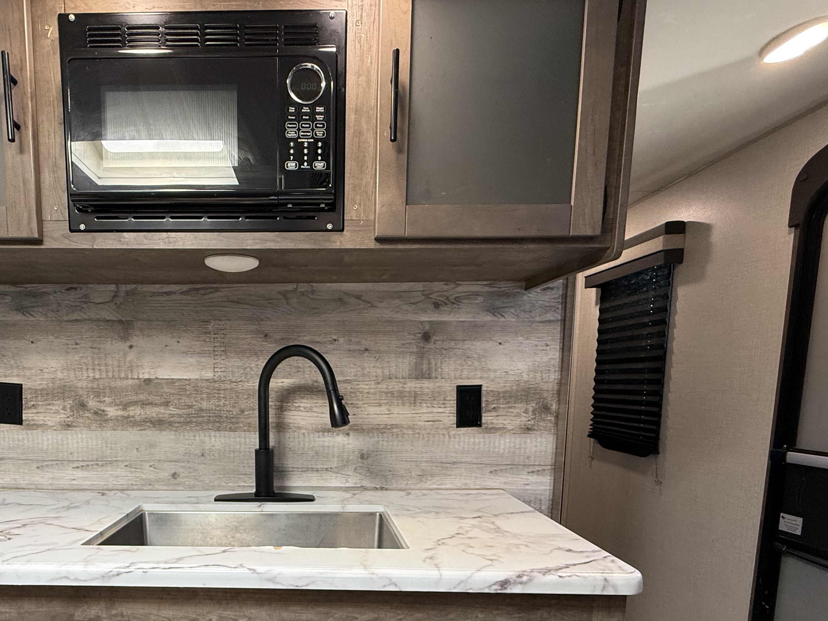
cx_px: 299
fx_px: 526
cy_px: 445
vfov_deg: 58.7
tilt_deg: -7.1
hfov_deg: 74.8
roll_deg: -0.5
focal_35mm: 22
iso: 250
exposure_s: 1/99
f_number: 2.2
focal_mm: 2.22
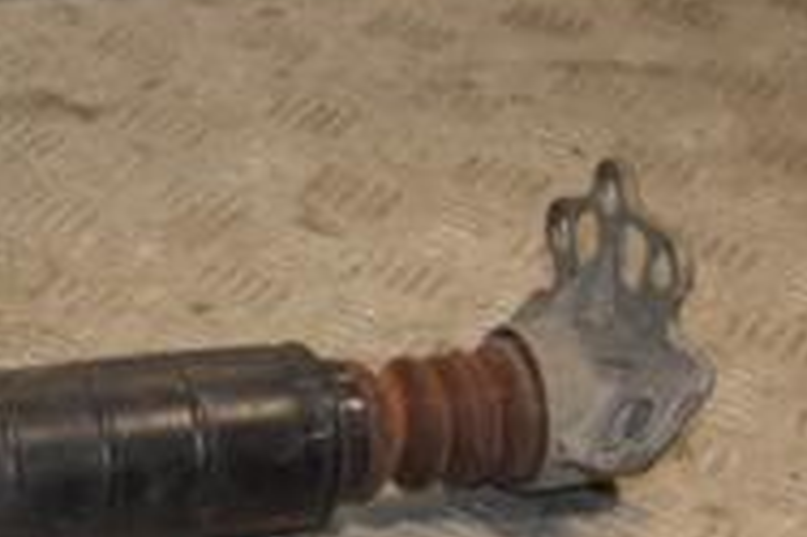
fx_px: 2679
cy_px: 473
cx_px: -331
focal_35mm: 120
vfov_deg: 11.4
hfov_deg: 16.0
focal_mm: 25
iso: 800
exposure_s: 1/200
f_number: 5.6
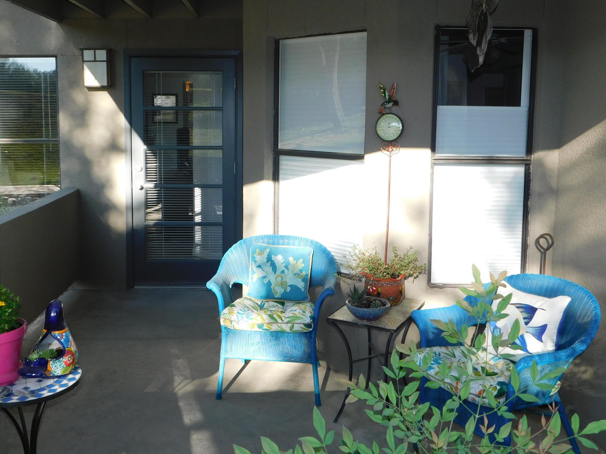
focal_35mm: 37
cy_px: 184
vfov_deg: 38.5
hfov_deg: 50.0
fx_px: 648
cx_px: 263
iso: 125
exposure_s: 1/250
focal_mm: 5.3
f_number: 3.2
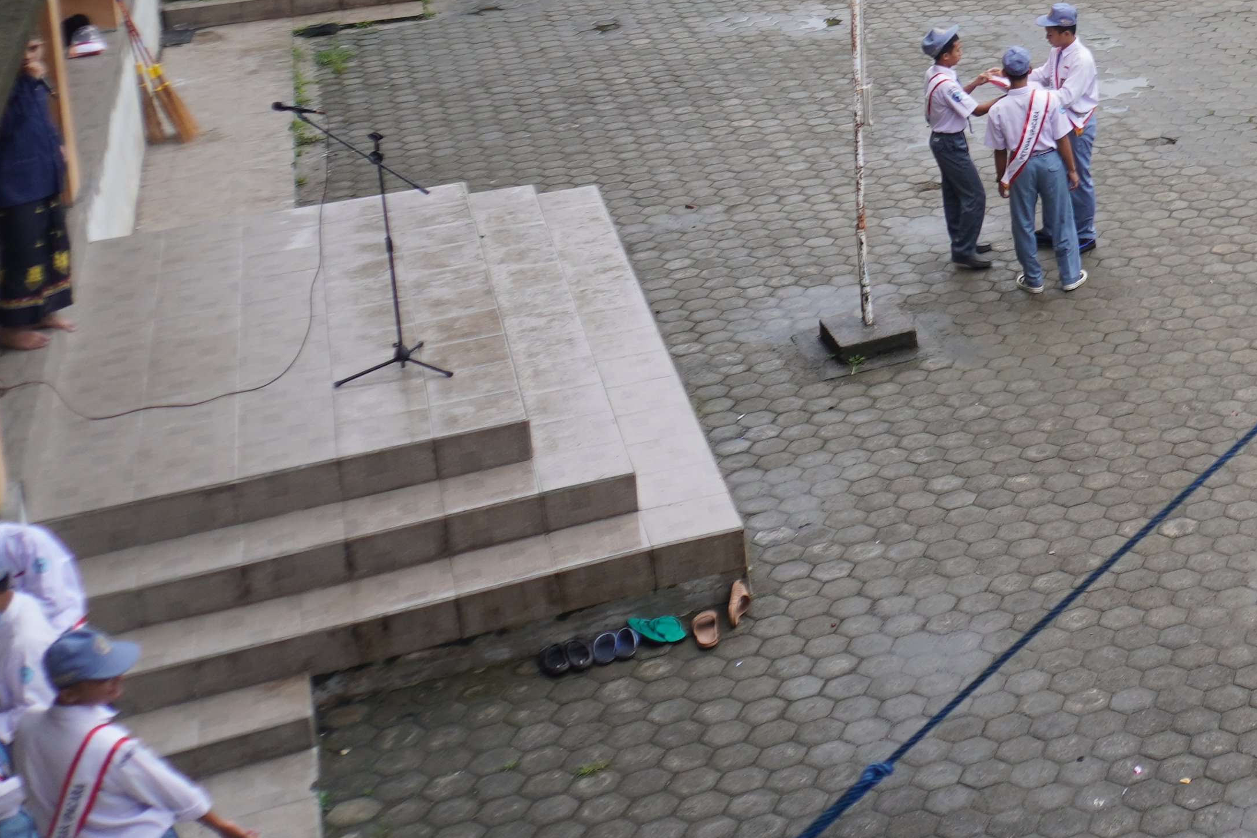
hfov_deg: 25.5
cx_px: 1706
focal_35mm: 66
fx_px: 2304
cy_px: -273
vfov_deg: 19.0
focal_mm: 16
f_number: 5.6
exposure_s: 1/80
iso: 100
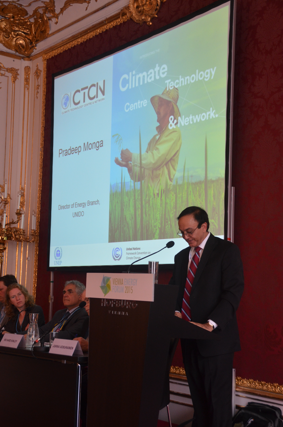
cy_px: 214
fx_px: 711
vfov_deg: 33.5
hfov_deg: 22.5
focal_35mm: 60
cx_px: 142
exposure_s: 1/50
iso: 1000
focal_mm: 40
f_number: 5.6
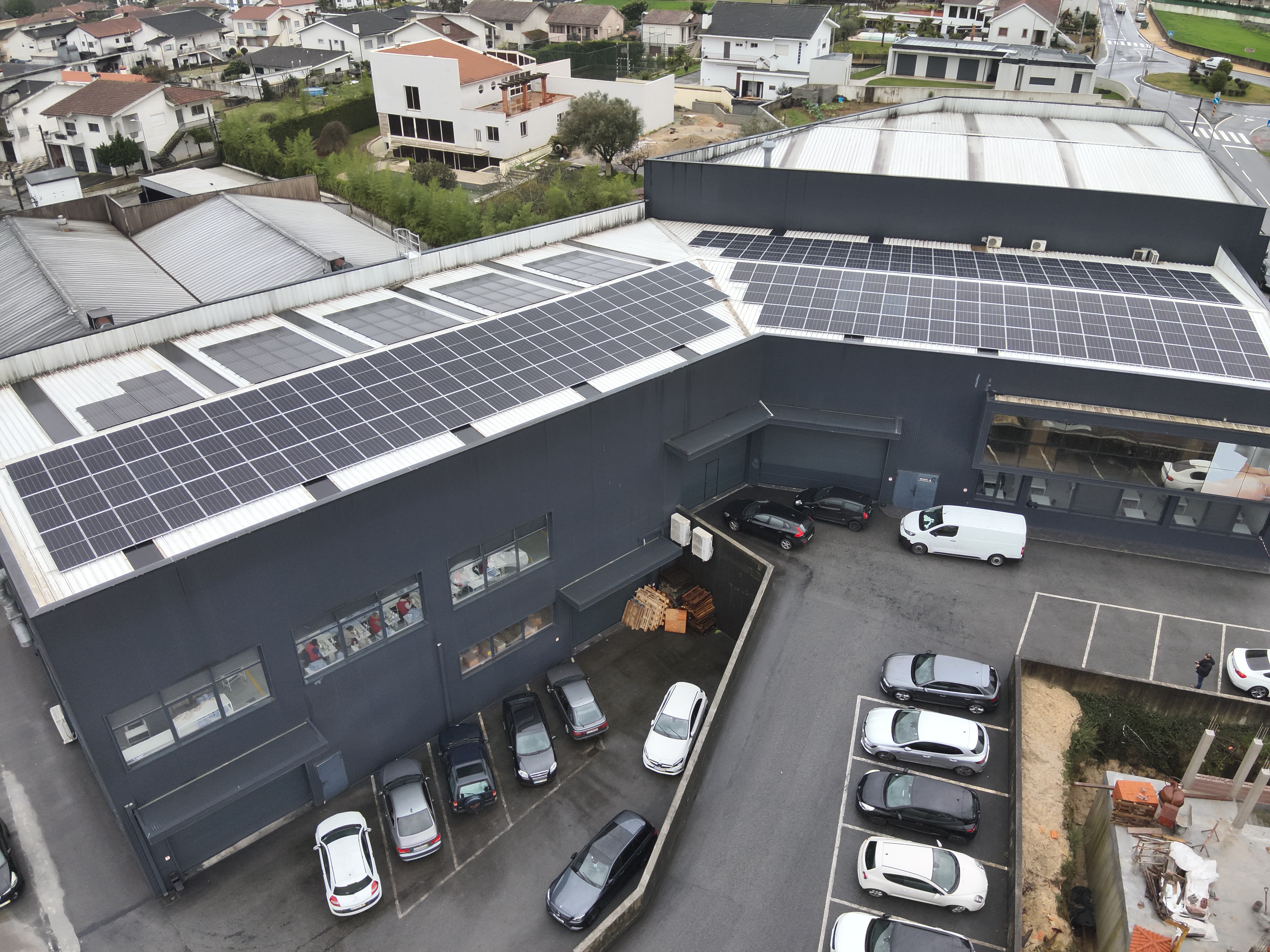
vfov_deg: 56.8
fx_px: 881
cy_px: 476
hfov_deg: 71.6
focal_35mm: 24
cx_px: 635
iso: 100
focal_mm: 4.4
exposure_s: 1/100
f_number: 2.8
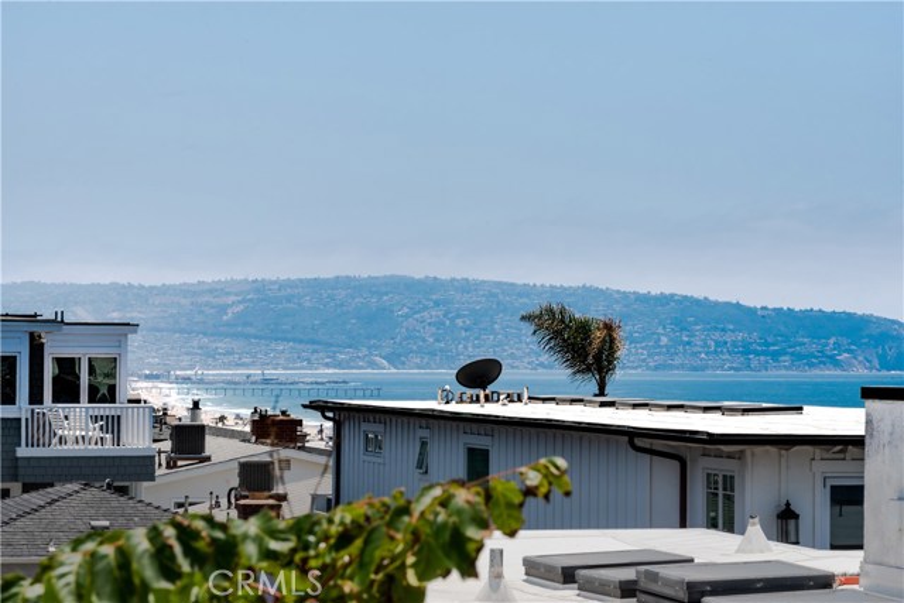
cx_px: 452
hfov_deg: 17.1
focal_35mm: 120
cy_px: 302
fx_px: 3014
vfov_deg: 11.4
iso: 200
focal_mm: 120
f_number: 18
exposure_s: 1/160
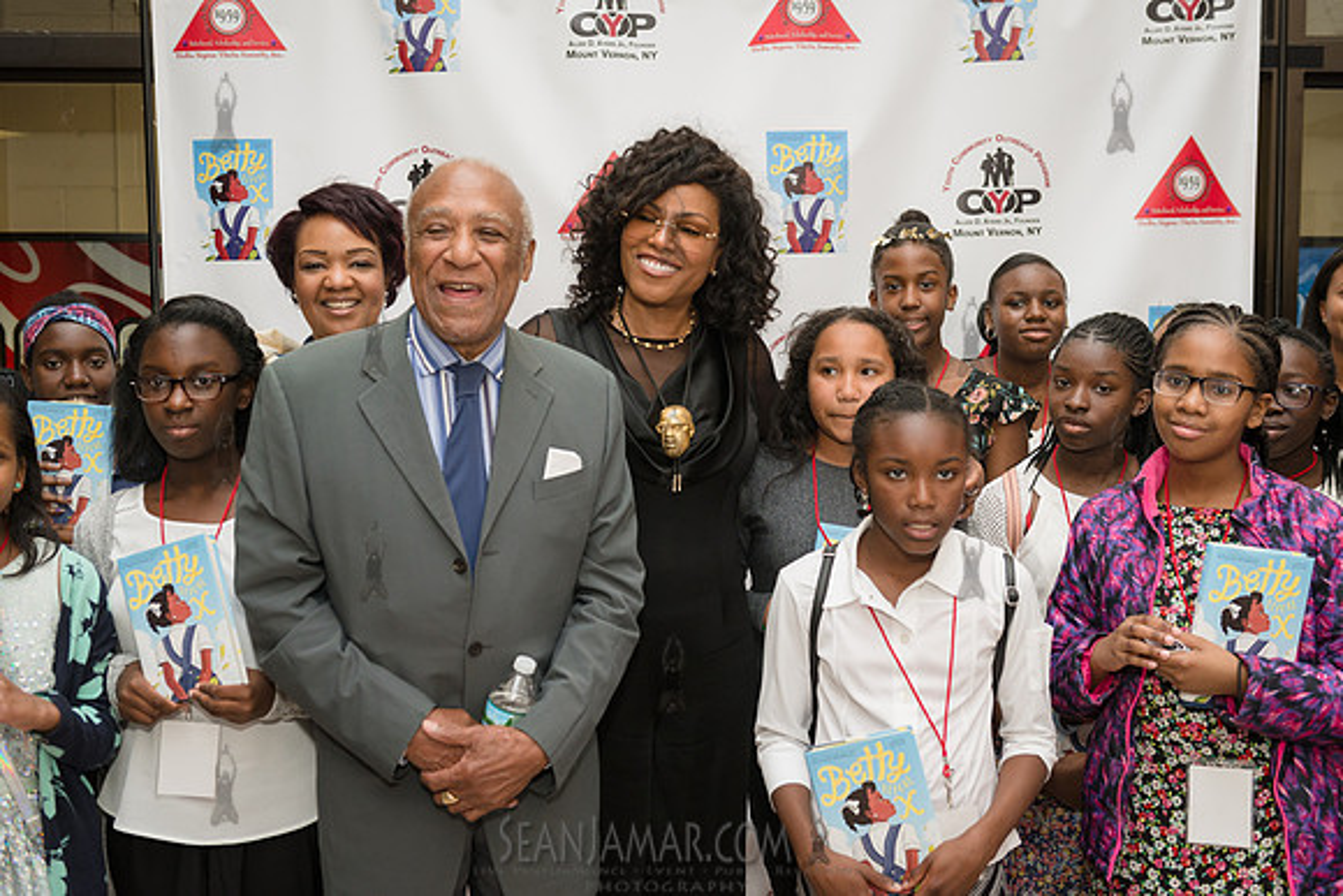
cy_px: 448
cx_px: 672
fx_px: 1642
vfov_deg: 30.5
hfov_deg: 44.5
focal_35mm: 44
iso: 800
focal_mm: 44
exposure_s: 1/400
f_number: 4
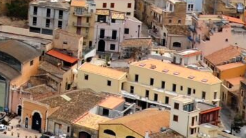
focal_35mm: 361
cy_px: -129
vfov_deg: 3.3
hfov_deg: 5.7
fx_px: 2354
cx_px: -390
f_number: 9
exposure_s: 1/320
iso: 100
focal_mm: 32
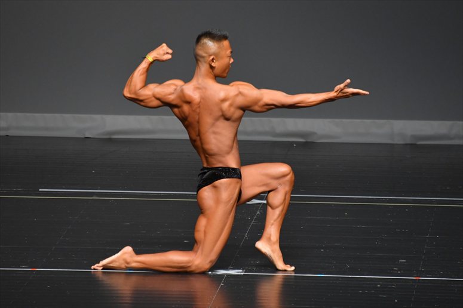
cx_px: 232
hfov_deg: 4.6
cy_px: 154
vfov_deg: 3.1
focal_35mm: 450
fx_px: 5785
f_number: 5.6
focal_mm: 300
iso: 2500
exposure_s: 1/400
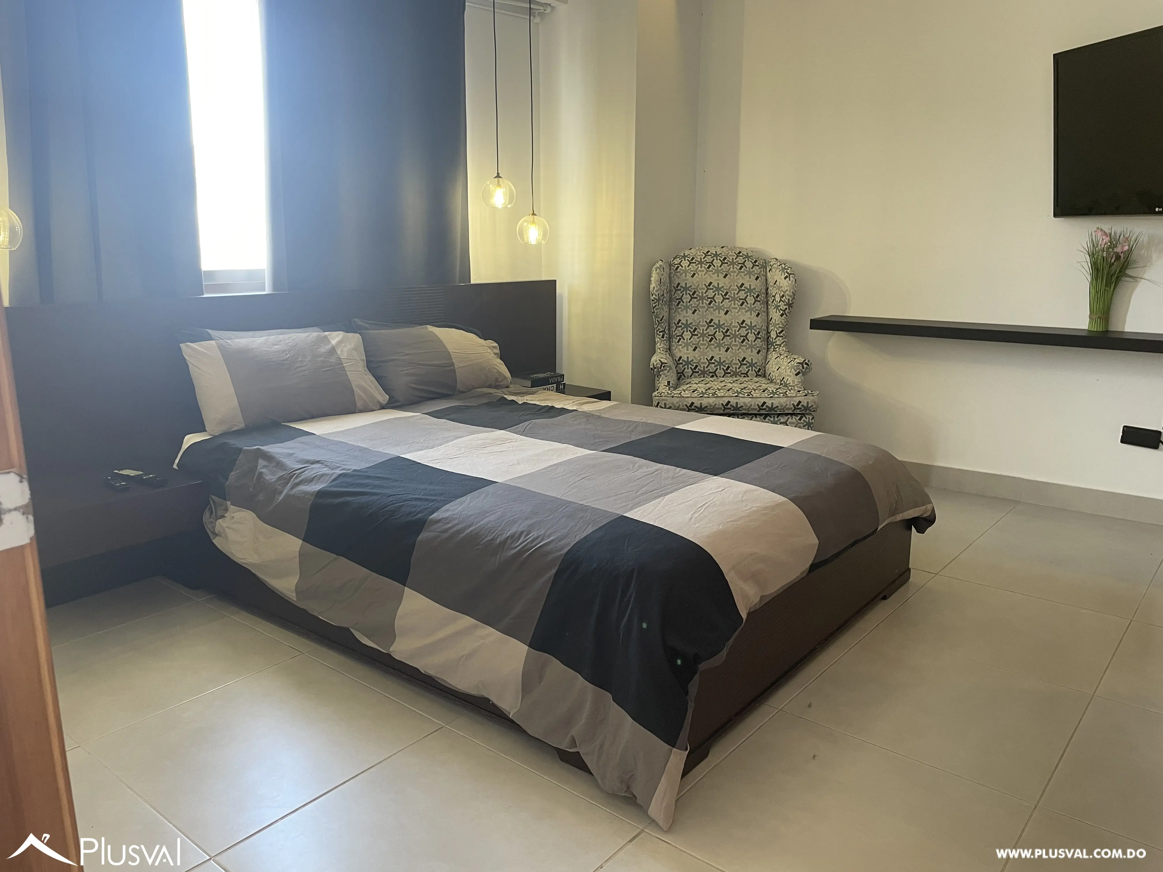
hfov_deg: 67.3
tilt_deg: -12.7
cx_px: 582
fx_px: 874
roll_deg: +0.0
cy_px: 436
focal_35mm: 26
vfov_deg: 53.1
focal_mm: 4.2
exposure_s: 1/60
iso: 100
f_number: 1.6
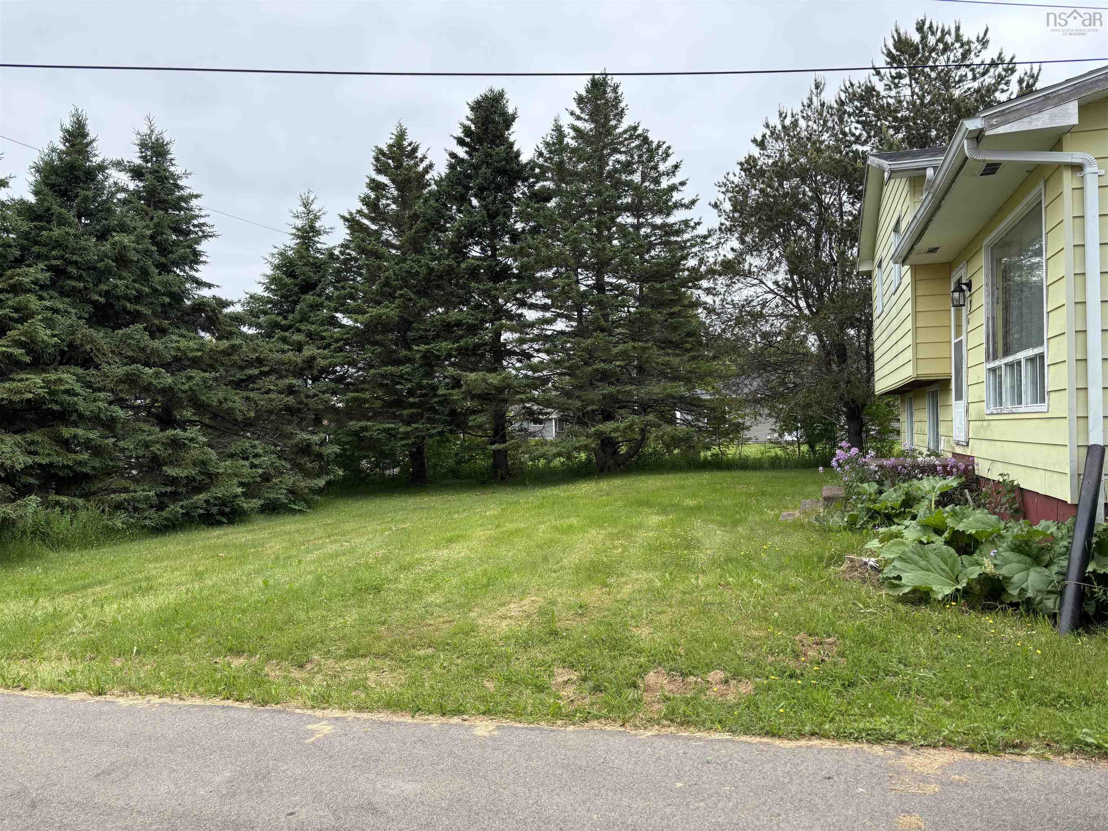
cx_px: 554
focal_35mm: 26
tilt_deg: +0.2
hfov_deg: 67.3
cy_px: 416
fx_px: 832
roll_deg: +0.9
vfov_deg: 53.1
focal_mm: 5.96
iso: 50
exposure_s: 1/1311
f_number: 1.6
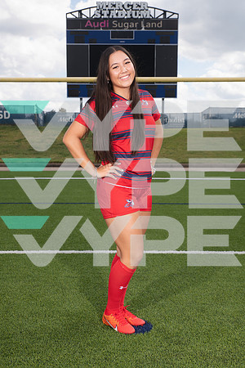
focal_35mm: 46
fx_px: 470
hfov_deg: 29.2
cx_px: 122
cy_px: 184
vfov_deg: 42.7
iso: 125
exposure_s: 1/400
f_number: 7.1
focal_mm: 46
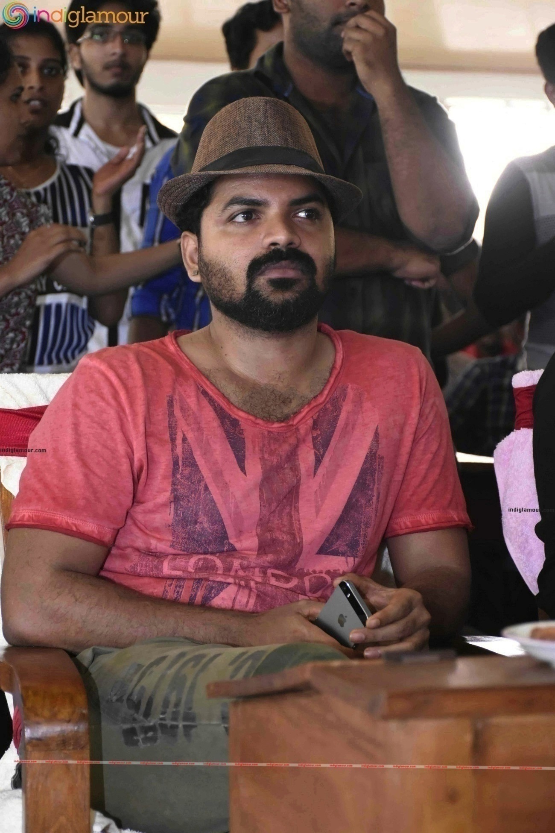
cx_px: 278
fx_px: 2150
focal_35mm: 93
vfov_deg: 21.9
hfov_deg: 14.7
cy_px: 416
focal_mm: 62
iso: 2500
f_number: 5
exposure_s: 1/125
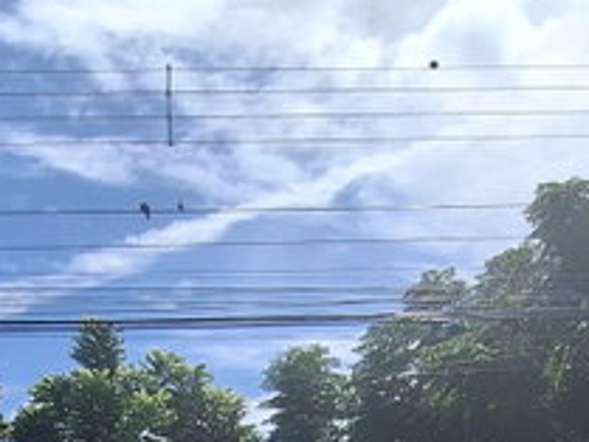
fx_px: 953
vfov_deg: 19.9
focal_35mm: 56
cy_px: 773
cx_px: 265
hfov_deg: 34.3
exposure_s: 1/2169
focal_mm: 1.74
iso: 40
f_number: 2.2
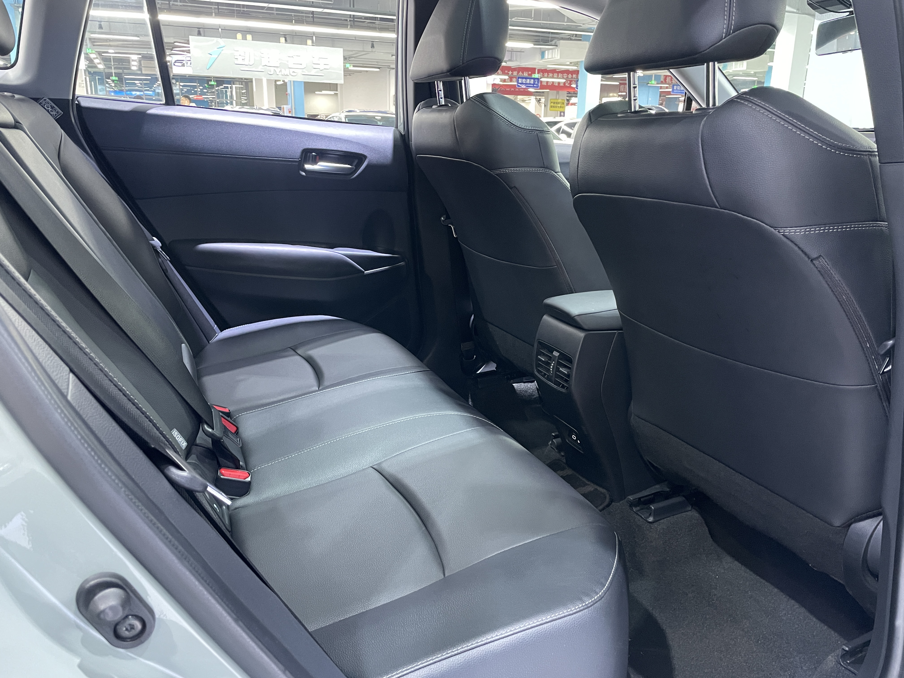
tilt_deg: -16.6
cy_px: 339
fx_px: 679
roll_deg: -1.4
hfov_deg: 67.3
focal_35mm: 26
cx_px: 452
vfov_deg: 53.1
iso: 500
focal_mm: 4.2
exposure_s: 1/33
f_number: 1.6
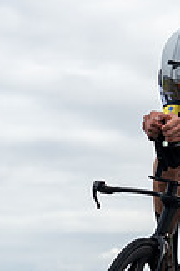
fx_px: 2340
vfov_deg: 6.6
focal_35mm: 312
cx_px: 205
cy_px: 246
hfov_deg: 4.4
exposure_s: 1/1000
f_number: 3.5
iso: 100
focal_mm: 62
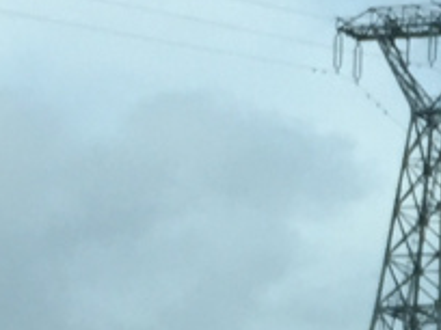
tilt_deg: +8.4
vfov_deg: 6.5
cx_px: 1206
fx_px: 2892
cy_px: 505
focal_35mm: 227
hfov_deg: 7.8
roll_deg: -1.6
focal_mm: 4.15
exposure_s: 1/964
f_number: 2.2
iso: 32
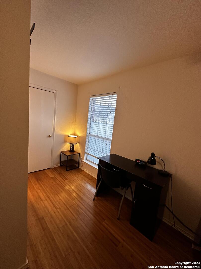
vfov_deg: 102.1
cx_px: 100
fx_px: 108
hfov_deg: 85.7
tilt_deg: -8.4
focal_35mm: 14
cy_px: 134
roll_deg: -5.4
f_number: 2.2
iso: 250
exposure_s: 1/120
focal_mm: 2.22
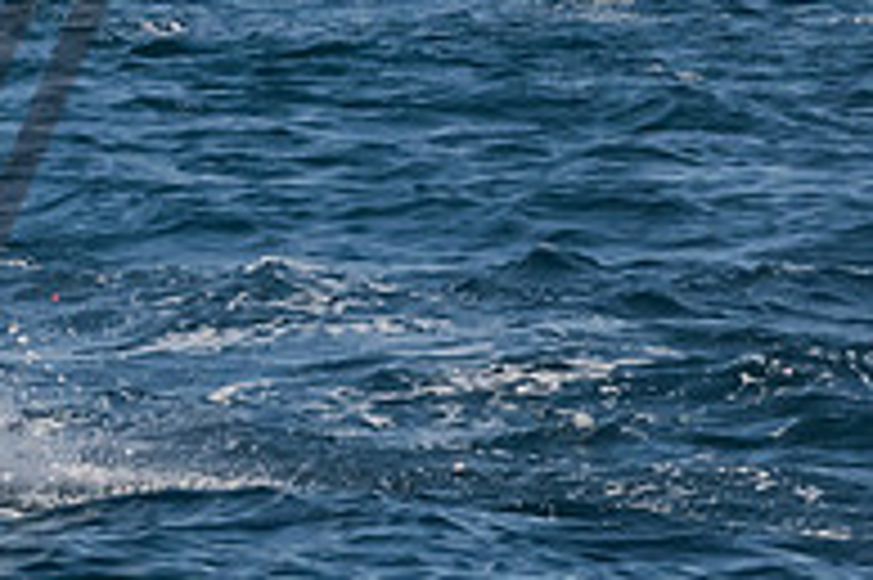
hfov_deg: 2.9
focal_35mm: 709
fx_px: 17178
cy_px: -218
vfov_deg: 1.9
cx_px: -604
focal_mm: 120
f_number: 14
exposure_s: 1/1250
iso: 640
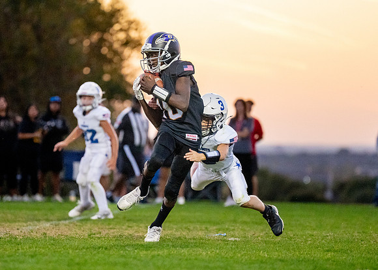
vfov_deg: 4.6
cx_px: 167
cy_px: 156
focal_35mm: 314
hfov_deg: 6.4
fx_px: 3375
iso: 5000
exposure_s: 1/1000
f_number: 2.8
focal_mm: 200
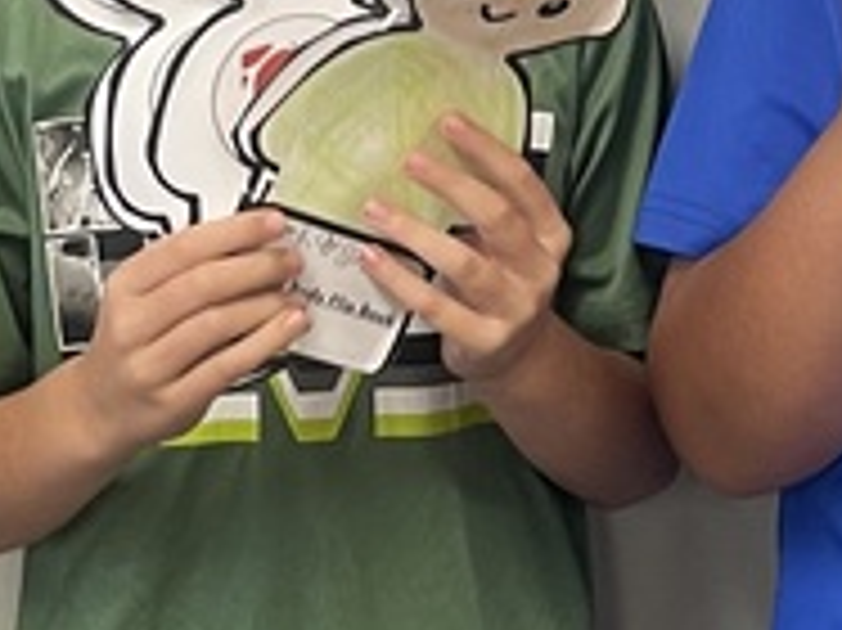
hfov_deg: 14.2
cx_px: 856
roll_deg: -0.4
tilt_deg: -10.7
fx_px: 3330
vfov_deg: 10.8
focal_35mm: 137
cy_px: 135
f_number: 1.6
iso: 100
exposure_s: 1/60
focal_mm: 5.1
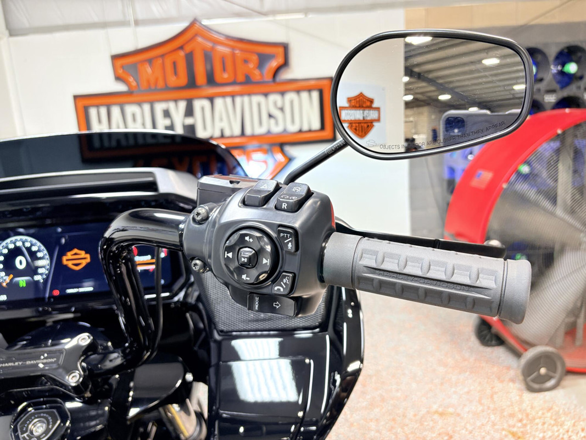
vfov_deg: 53.1
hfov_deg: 67.3
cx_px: 293
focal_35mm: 26
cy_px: 220
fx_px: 440
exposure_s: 1/120
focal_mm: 5.96
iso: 100
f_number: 1.6
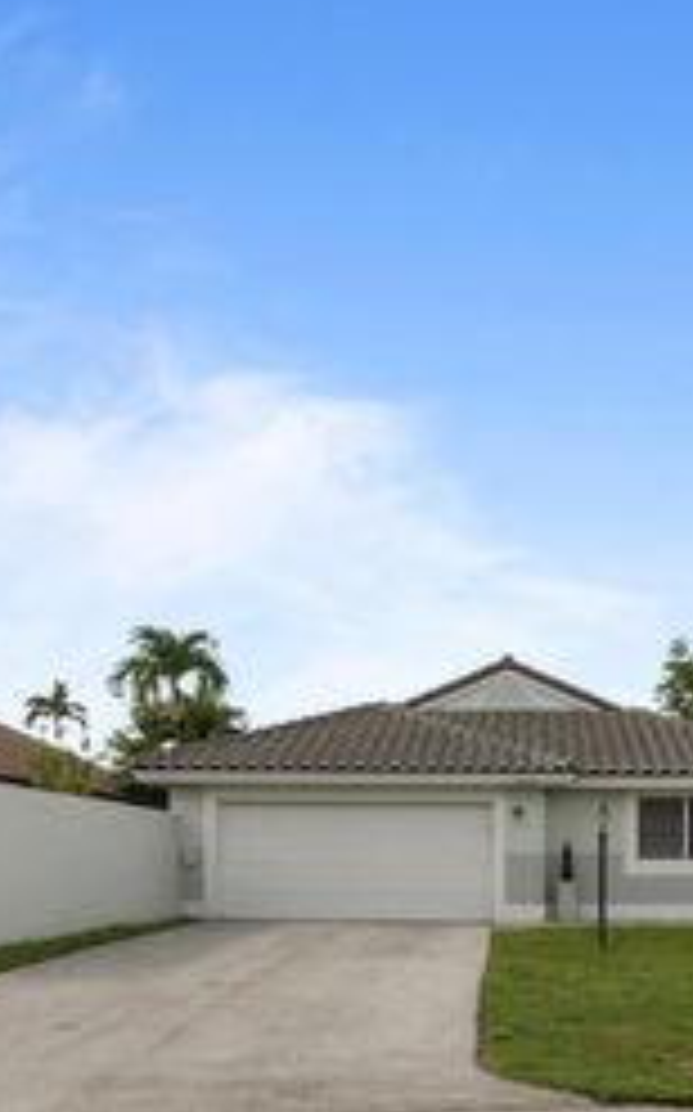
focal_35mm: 34
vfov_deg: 56.6
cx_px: 522
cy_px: 606
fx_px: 1030
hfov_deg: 36.3
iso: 100
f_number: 9.5
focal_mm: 11
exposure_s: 1/200
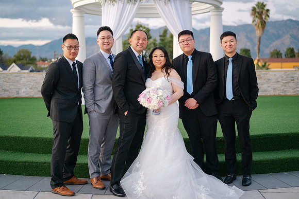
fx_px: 428
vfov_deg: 26.3
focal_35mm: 51
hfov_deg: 38.5
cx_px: 150
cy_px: 100
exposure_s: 1/125
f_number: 1.8
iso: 400
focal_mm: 50
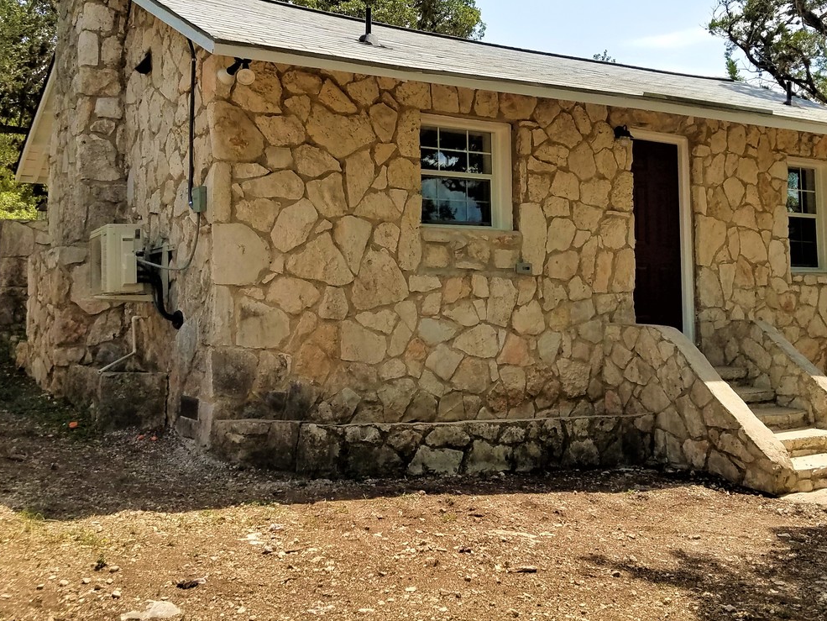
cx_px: 476
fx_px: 908
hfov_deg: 48.8
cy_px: 197
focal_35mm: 38
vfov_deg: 37.2
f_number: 1.7
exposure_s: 1/2368
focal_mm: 4.2
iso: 40
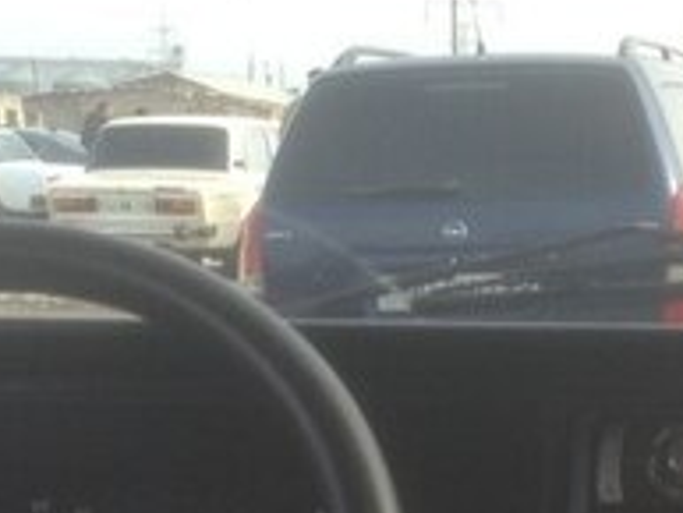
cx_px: 658
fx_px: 2231
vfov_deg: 12.7
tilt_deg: -13.1
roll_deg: -1.0
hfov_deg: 17.1
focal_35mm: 113
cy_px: 653
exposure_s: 1/226
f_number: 2.4
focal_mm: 4.12
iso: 50
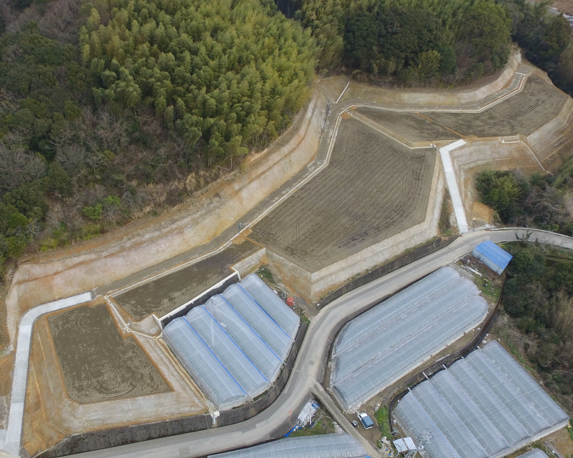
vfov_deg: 44.4
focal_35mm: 33
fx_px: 560
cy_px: 260
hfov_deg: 53.6
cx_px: 212
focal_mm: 3.61
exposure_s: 1/284
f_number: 2.8
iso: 100
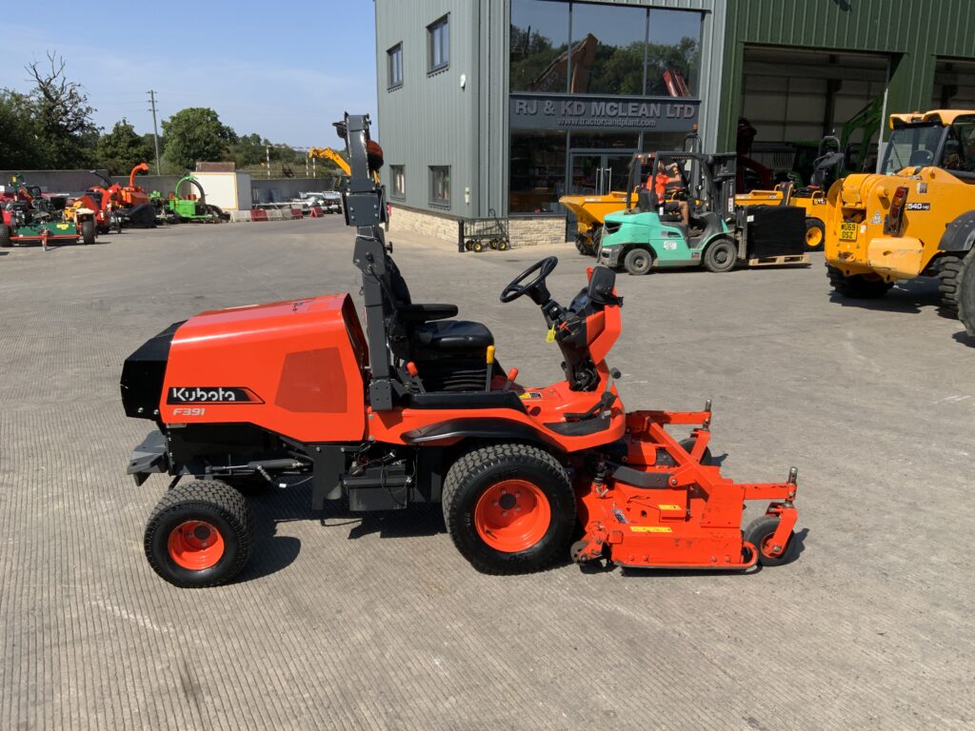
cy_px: 366
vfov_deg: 48.2
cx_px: 488
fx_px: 817
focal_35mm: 29
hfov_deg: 61.7
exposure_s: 1/1786
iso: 16
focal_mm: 3
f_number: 1.8
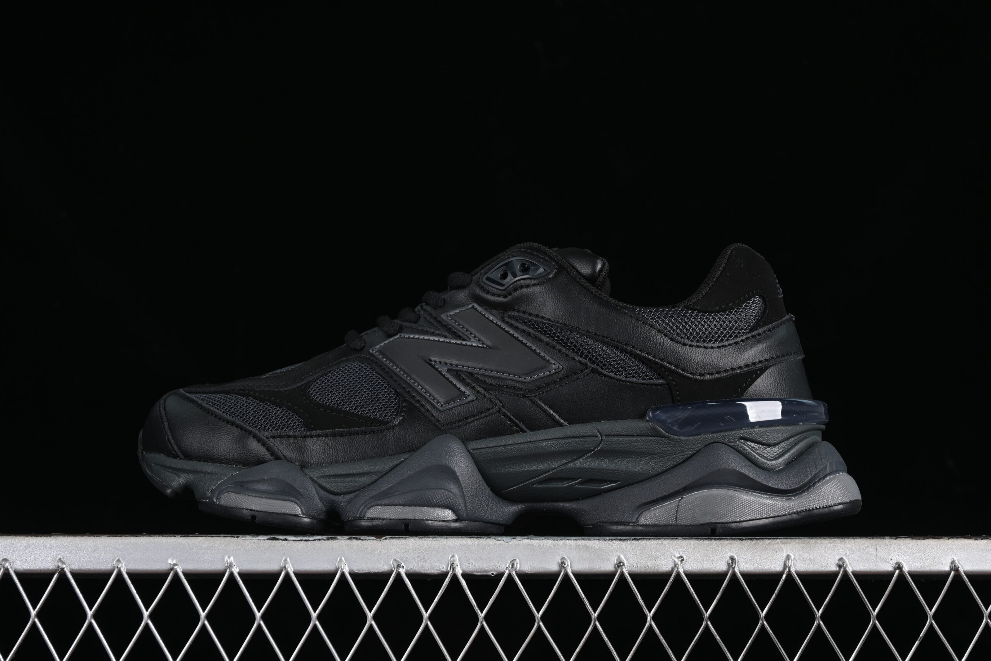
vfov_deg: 18.2
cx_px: 496
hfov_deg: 27.0
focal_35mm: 75
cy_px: 330
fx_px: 2065
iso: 160
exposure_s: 1/50
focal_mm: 50
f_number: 6.3
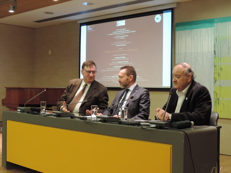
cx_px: 116
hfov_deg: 38.2
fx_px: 334
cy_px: 86
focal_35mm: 50
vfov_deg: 29.1
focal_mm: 8.9
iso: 400
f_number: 3.6
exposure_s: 1/20
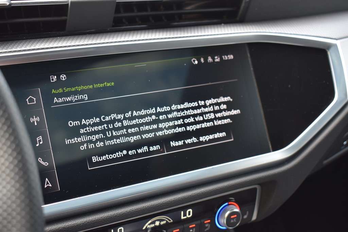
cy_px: 116
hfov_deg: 35.0
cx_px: 174
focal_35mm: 57
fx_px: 551
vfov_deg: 23.8
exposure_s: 1/100
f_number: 4.8
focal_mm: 38
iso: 400
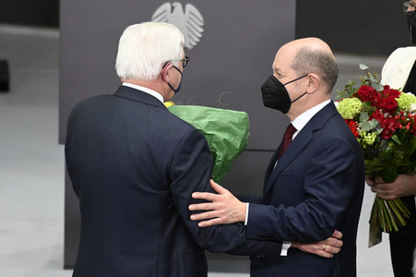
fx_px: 4157
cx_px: 208
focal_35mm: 360
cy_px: 138
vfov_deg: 3.8
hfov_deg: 5.7
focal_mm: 360
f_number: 5.6
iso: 8000
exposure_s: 1/400
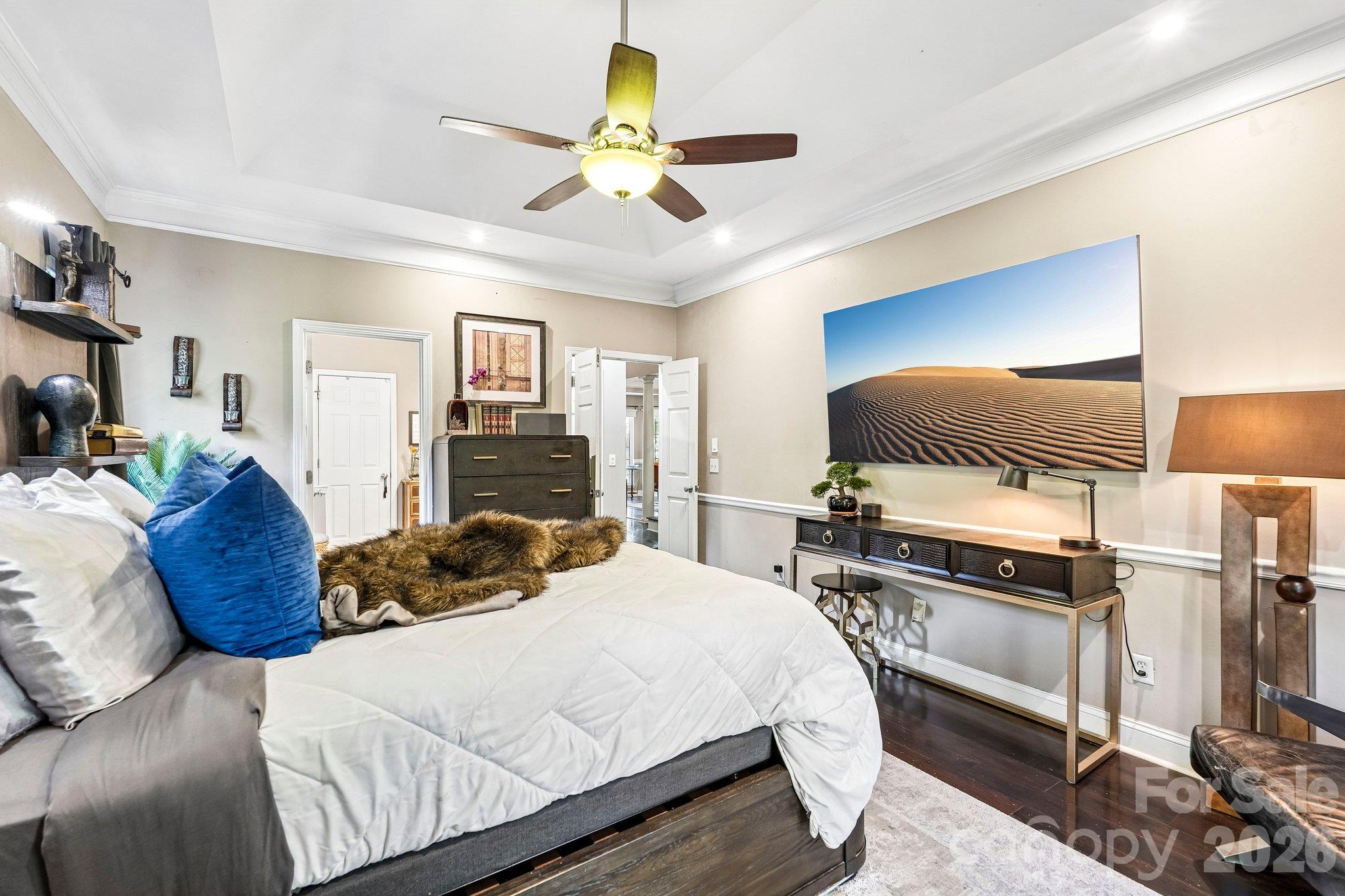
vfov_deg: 73.7
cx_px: 672
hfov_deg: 96.7
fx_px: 598
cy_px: 448
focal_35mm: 16
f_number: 8
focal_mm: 16
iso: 400
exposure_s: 1/2
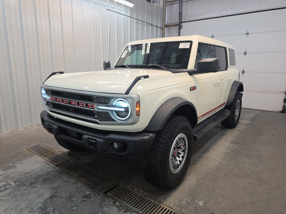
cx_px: 143
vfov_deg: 58.9
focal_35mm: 23
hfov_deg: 73.9
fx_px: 190
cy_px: 107
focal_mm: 6.5
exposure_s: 1/119
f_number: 1.4
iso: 38
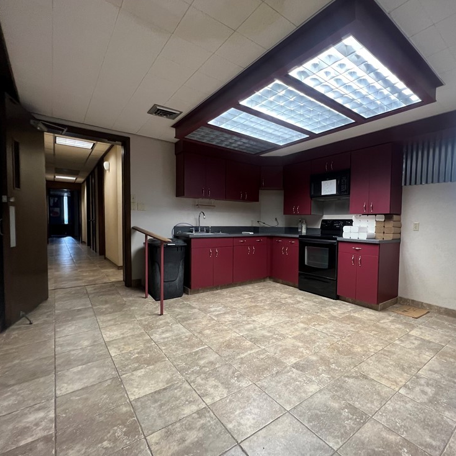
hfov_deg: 86.0
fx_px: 238
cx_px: 280
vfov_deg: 87.4
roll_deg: -1.0
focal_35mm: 16
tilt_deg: -3.3
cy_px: 235
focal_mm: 1.57
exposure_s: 1/68
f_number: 1.8
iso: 250
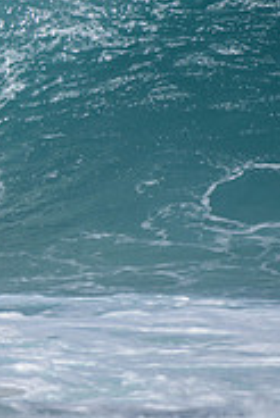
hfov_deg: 0.7
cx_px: -436
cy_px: 122
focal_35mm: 1933
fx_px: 22508
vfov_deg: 1.1
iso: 80
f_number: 5.6
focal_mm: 500
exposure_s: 1/2000
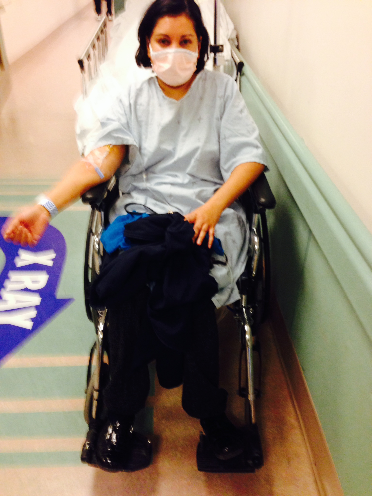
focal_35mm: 33
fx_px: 473
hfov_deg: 42.9
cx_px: 186
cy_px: 248
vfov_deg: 55.4
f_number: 2.4
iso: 160
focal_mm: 4.12
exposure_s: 1/20
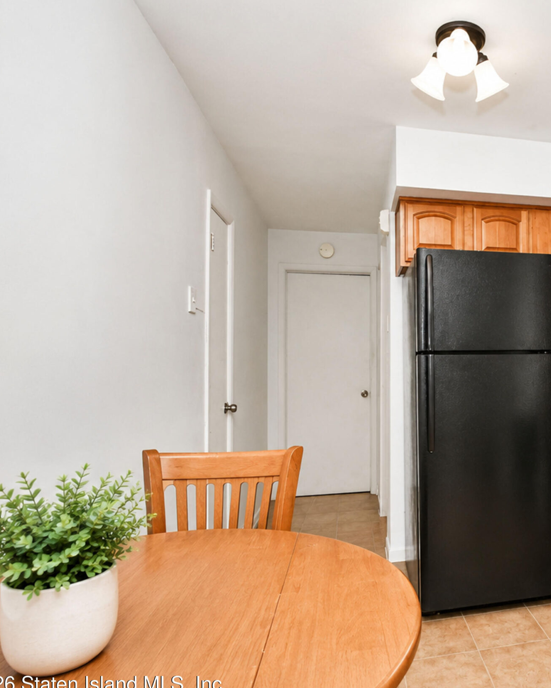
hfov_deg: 55.2
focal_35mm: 22
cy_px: 358
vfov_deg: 75.0
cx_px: 492
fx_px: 448
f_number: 9
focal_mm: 10
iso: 1600
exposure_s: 1/160
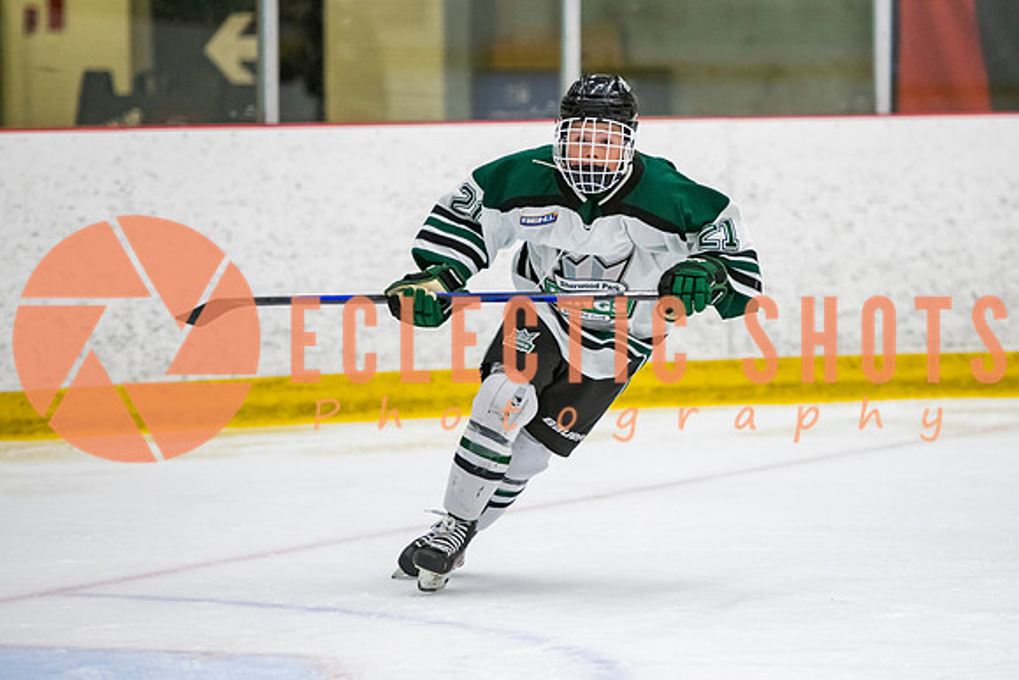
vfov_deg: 5.4
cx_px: 633
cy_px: 337
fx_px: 7218
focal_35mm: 255
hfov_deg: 8.1
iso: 2000
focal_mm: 175
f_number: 3.2
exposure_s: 1/640
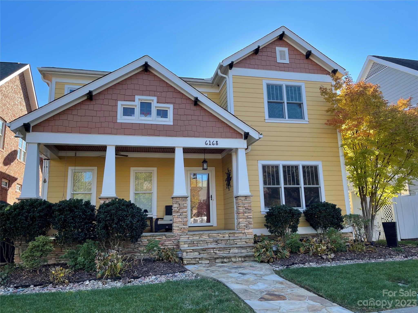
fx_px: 314
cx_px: 209
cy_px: 156
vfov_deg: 53.1
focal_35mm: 26
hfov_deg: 67.3
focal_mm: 5.1
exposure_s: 1/775
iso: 32
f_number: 1.6
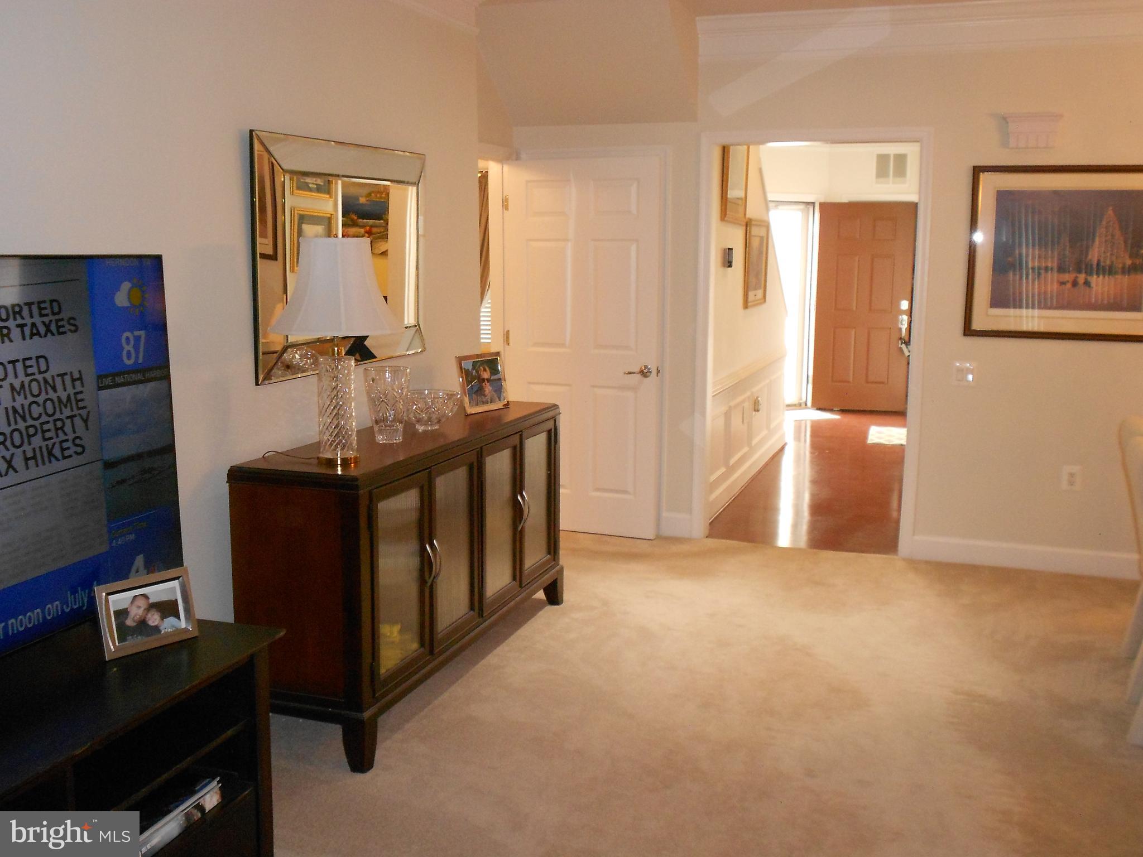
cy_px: 428
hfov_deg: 56.8
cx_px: 572
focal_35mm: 32
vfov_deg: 44.2
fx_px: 1057
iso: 320
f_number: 3.6
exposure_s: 1/30
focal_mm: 5.8
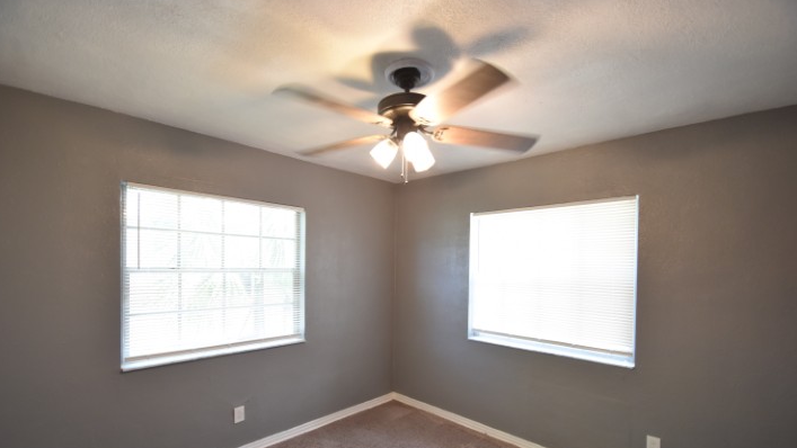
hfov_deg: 99.4
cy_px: 267
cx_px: 399
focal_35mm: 16
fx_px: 338
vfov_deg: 66.5
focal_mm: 10
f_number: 3.5
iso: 800
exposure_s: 1/60
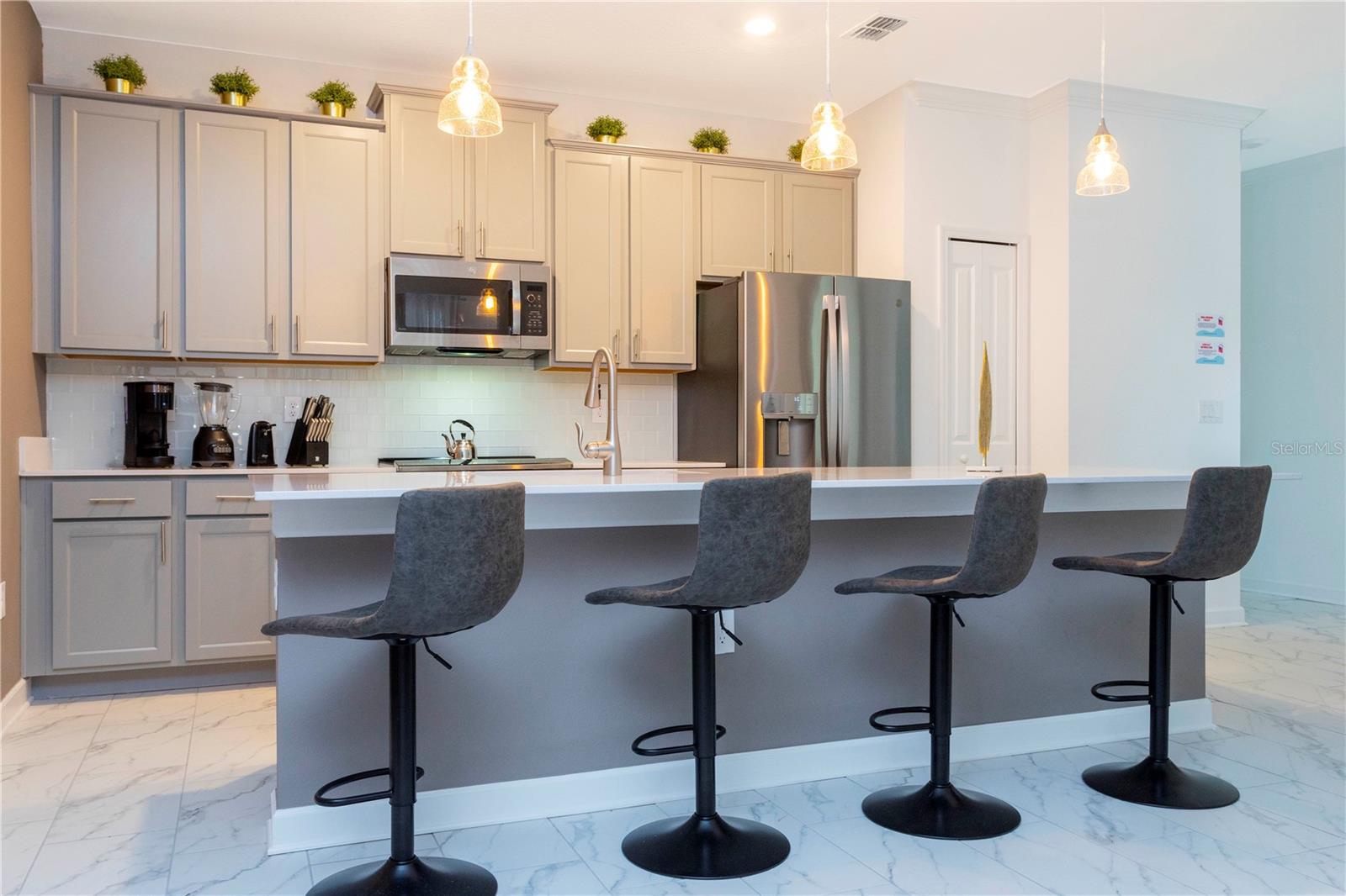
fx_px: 1084
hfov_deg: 63.7
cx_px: 673
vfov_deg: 44.9
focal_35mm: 29
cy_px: 448
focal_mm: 29
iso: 1000
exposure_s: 1/8
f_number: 11
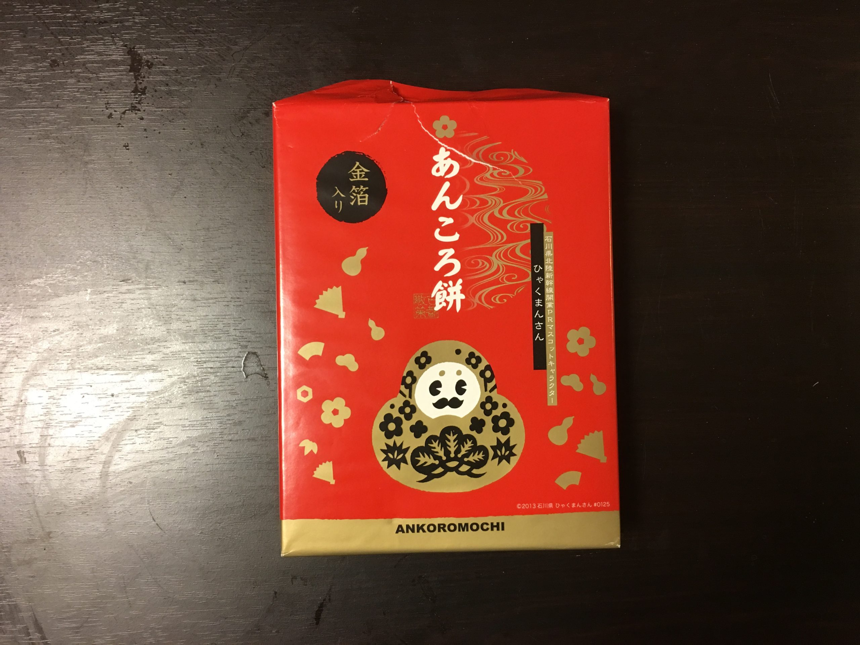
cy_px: 322
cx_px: 430
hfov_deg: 61.7
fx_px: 720
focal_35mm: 29
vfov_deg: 48.2
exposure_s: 1/15
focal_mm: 4.15
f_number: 2.2
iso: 50
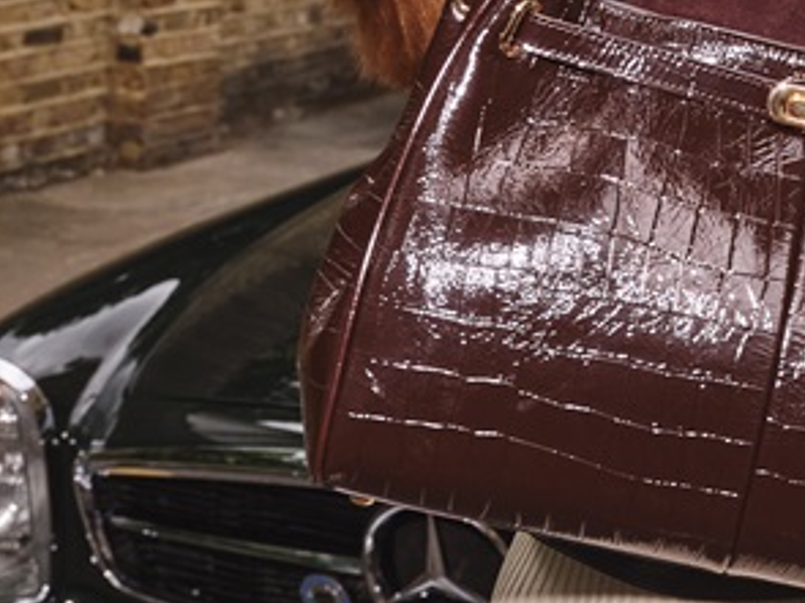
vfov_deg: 11.4
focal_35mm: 128
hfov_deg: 15.3
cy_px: -53
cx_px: 688
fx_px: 2975
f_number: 9
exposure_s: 1/320
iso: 800
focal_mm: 53.6
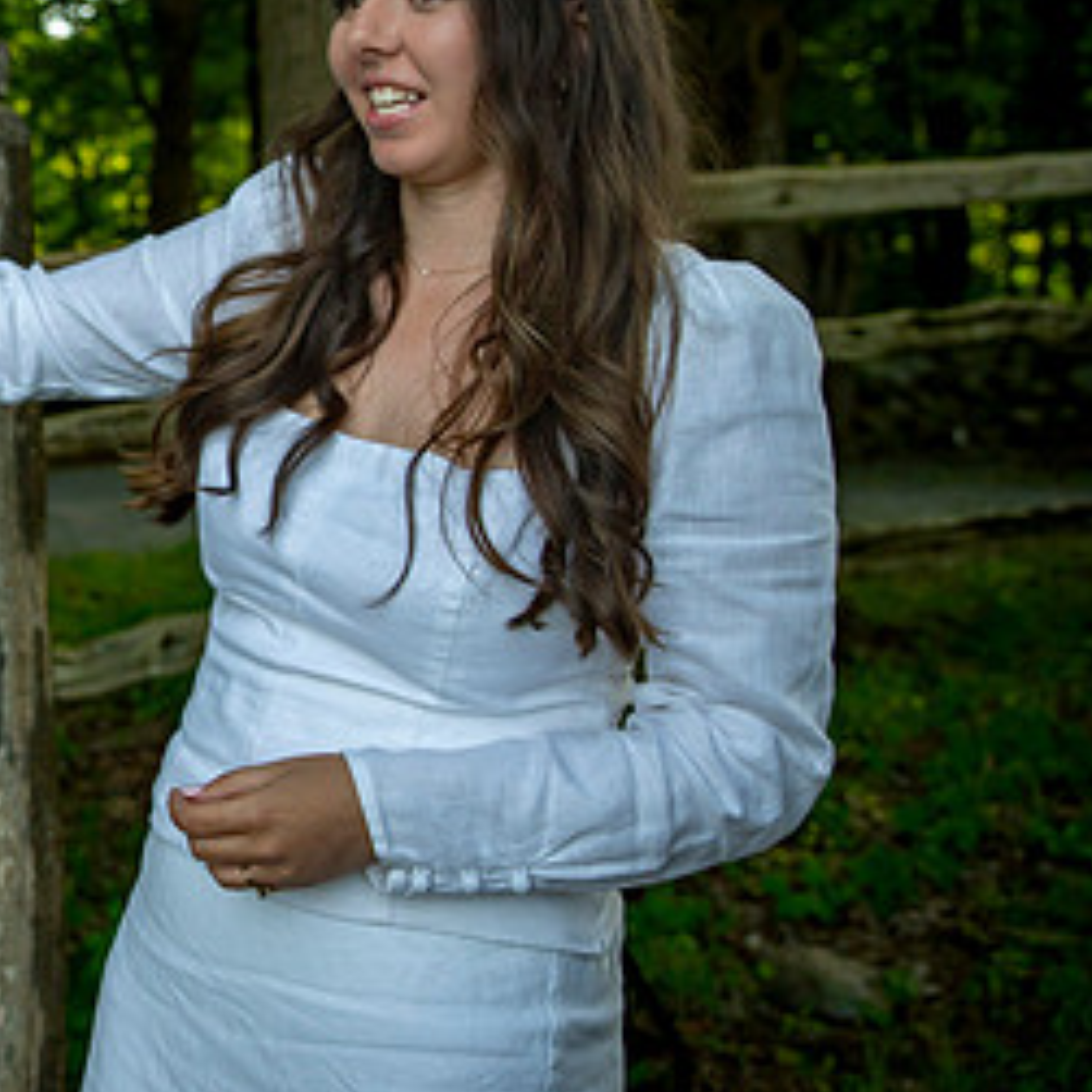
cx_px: -171
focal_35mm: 56
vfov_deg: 30.4
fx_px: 1999
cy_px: 375
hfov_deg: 27.4
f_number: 2.8
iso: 400
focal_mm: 26
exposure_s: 1/4000
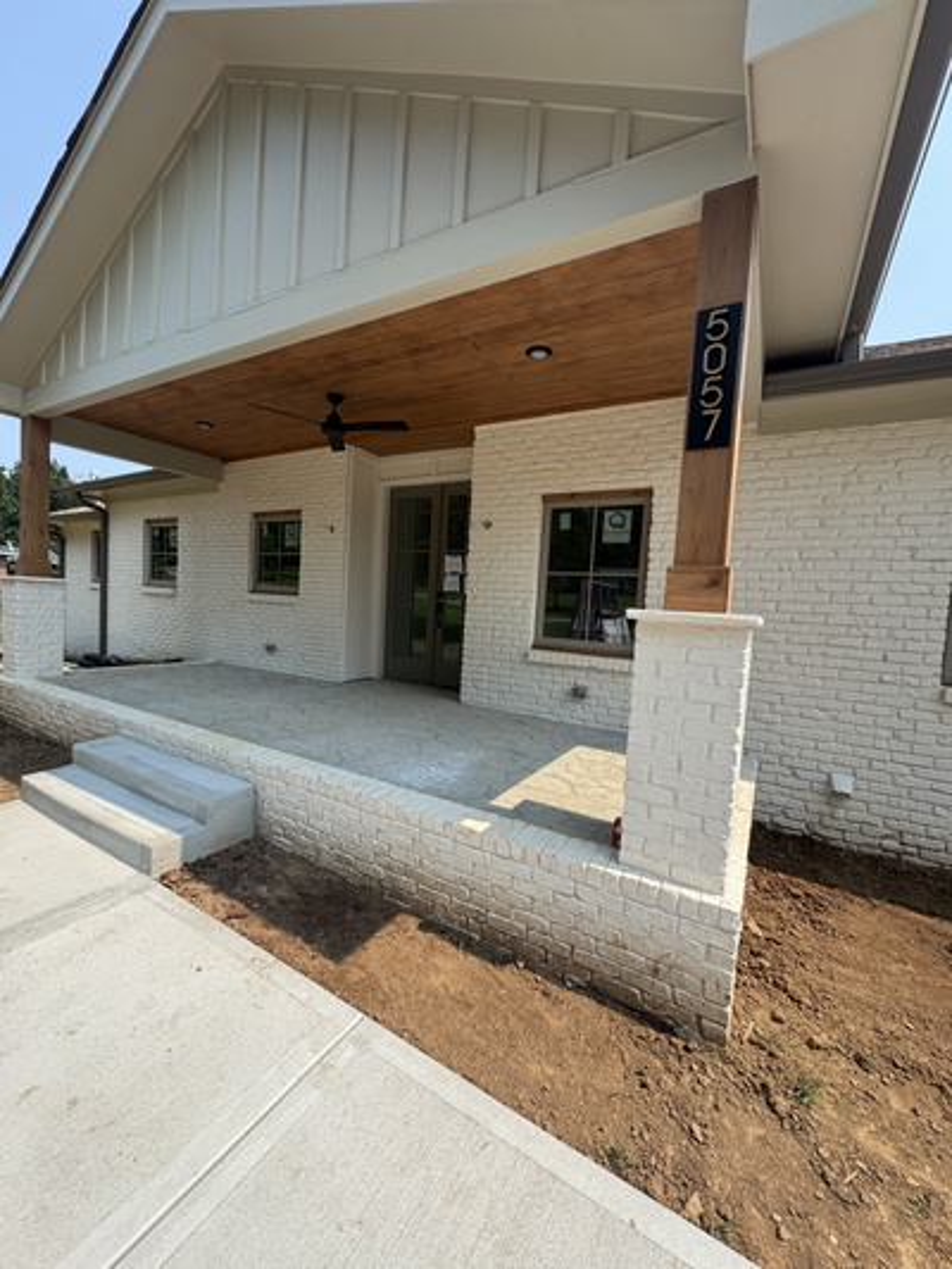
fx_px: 513
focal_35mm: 14
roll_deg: -3.1
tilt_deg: -4.9
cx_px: 476
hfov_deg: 85.7
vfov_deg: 102.1
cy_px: 634
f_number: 2.2
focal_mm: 2.22
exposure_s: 1/993
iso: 40
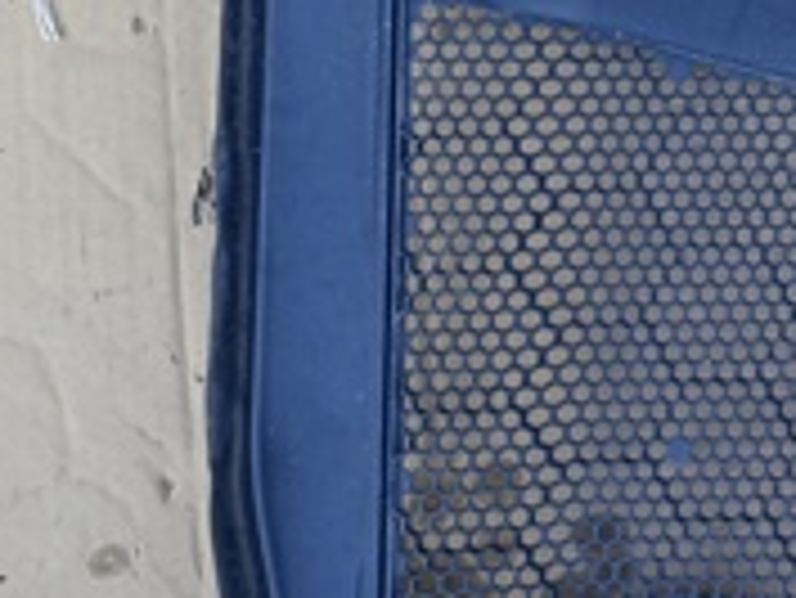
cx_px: 1333
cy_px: 54
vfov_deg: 17.5
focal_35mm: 83
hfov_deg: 19.2
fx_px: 1910
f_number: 1.7
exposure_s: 1/25
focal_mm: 6.11
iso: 1250
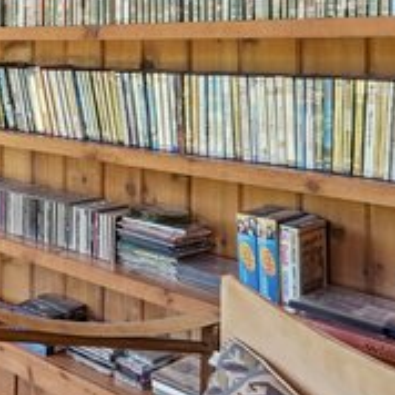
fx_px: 652
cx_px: -280
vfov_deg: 32.2
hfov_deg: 22.8
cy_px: 48
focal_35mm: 51
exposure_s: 1/25
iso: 400
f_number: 8
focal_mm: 16.5
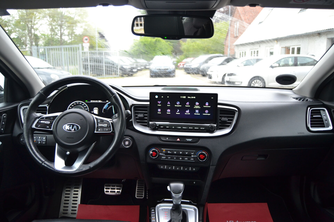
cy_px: 111
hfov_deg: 67.4
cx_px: 167
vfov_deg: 47.9
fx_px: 250
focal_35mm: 27
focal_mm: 18
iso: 450
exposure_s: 1/60
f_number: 3.5
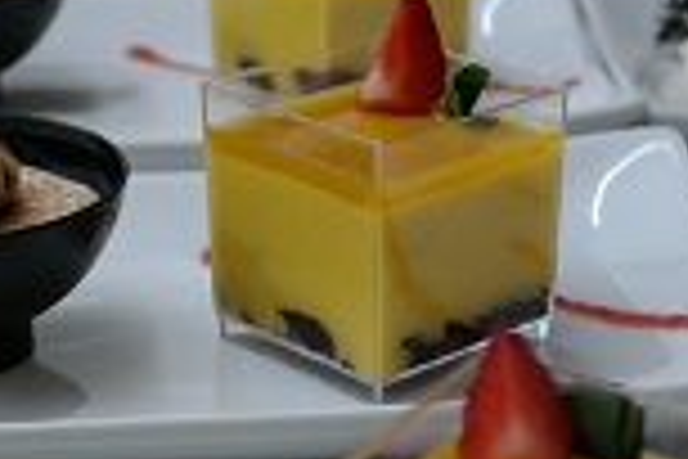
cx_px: 319
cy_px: 180
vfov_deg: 10.7
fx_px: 2446
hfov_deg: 16.0
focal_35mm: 128
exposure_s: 1/60
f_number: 4.5
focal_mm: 32
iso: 800
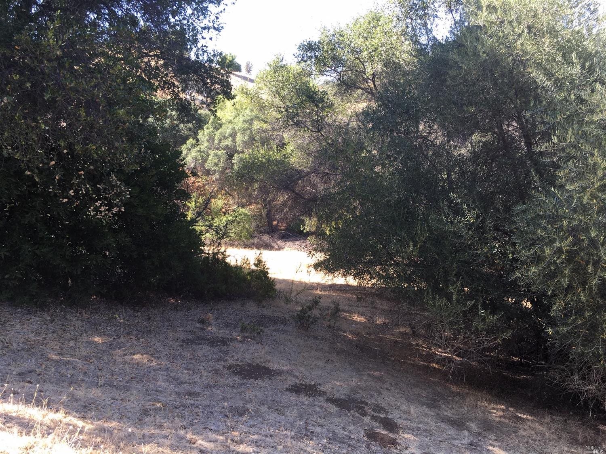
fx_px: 508
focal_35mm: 29
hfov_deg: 61.7
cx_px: 303
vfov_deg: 48.2
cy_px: 227
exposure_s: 1/154
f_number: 2.2
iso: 25
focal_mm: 4.15
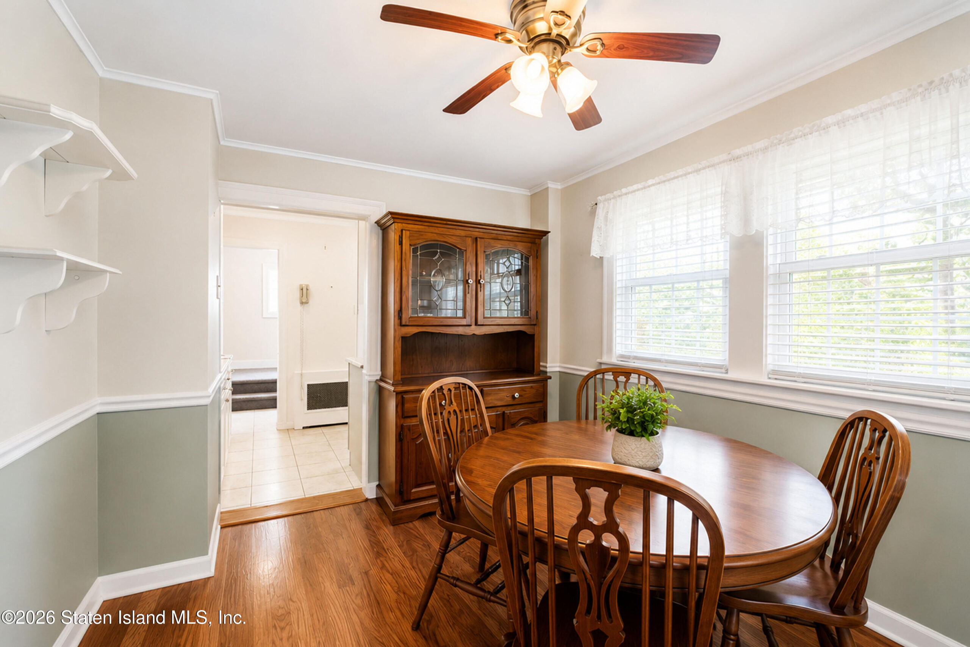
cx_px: 485
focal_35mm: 15
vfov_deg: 77.3
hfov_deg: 100.4
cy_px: 324
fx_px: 404
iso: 2000
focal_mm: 10
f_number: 7.1
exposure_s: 1/30
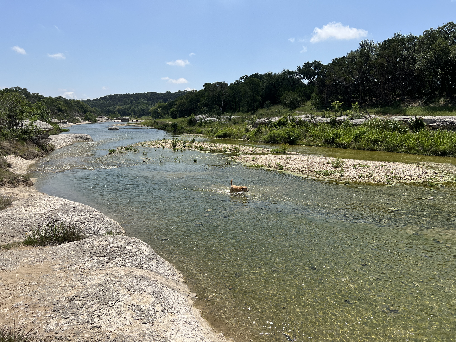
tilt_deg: -8.0
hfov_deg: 67.3
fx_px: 343
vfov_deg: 53.1
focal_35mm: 26
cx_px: 228
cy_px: 171
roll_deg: +0.8
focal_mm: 5.7
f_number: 1.5
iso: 50
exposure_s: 1/6211
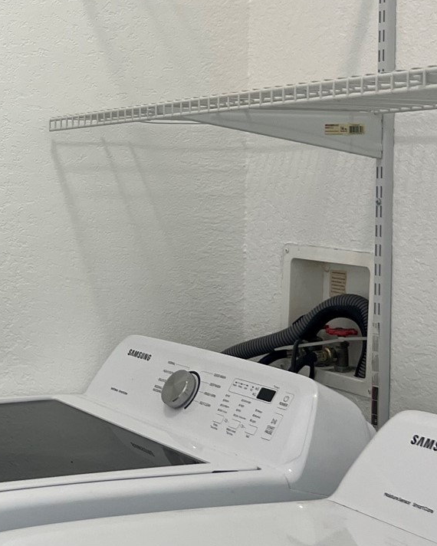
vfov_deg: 26.0
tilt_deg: -1.2
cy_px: 223
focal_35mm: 73
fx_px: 1180
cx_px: -133
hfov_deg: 19.4
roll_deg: -1.7
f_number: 1.5
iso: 80
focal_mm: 5.7
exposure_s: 1/121
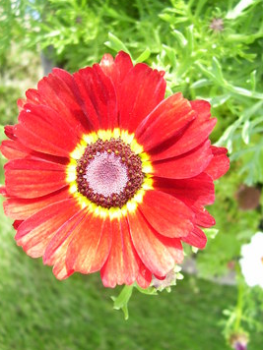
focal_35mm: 42
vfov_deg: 44.8
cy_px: 171
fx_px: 425
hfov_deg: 34.3
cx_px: 118
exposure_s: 1/180
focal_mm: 5.6
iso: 80
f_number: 2.7
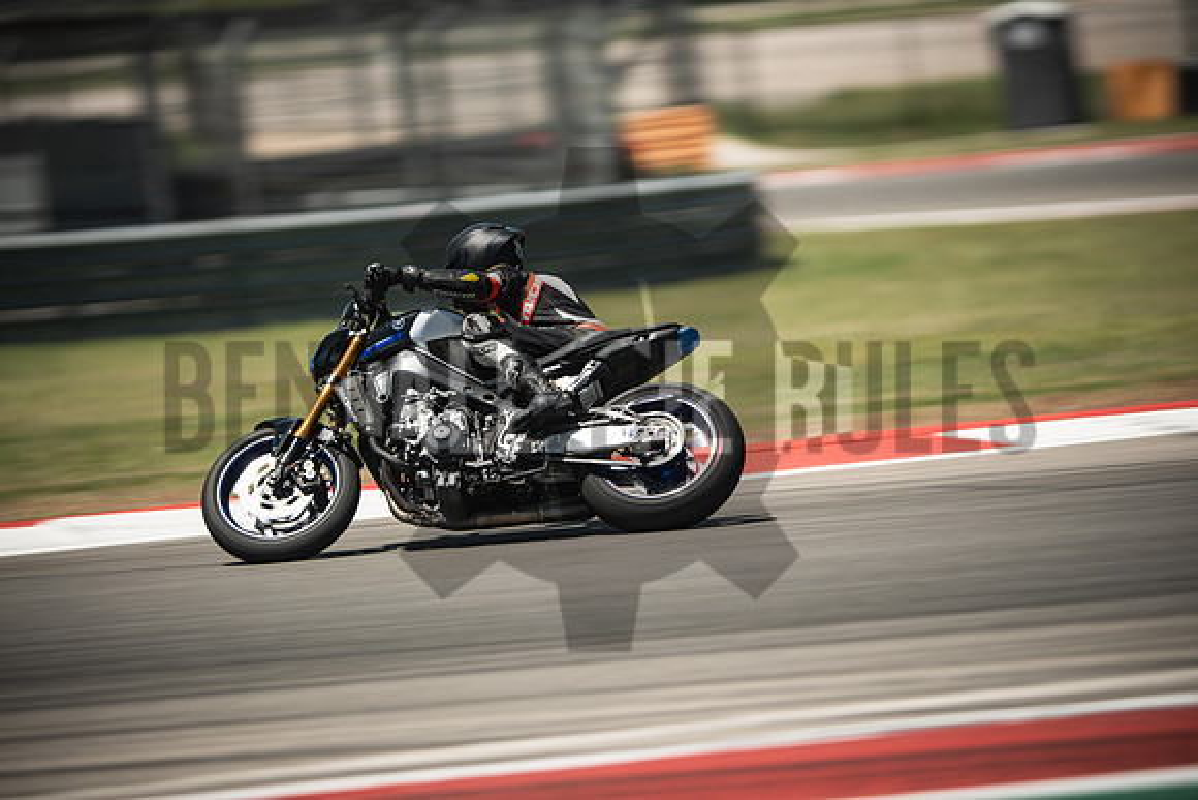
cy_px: 400
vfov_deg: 4.6
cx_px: 599
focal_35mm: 300
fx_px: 9985
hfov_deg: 6.9
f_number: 2
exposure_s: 1/250
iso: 160
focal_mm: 200
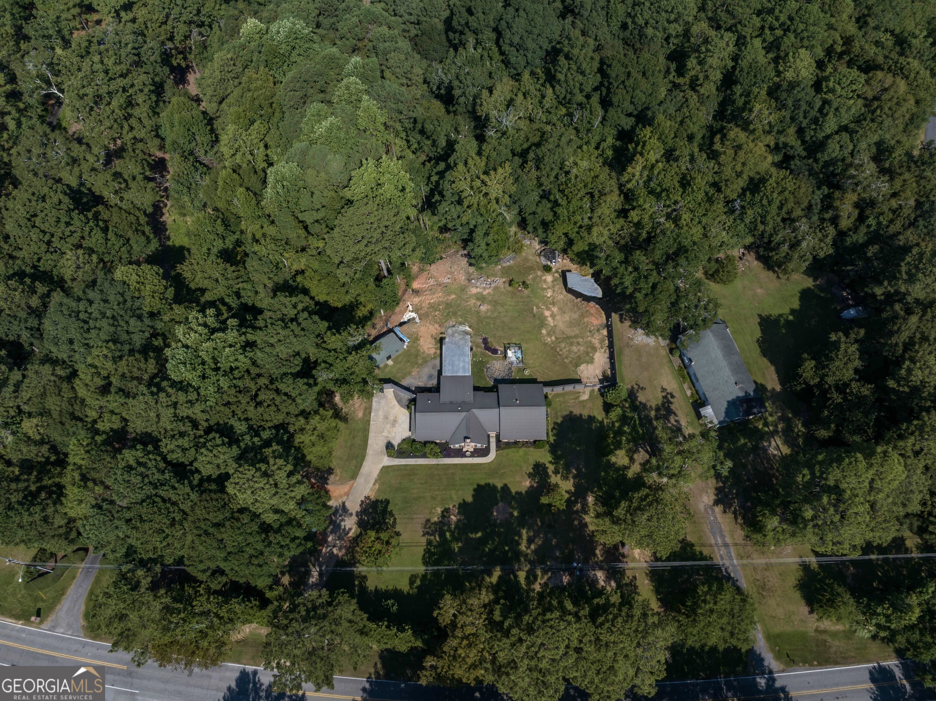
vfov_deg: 56.8
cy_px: 350
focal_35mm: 24
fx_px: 649
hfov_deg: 71.6
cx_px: 468
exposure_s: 1/160
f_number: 10
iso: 100
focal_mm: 12.29
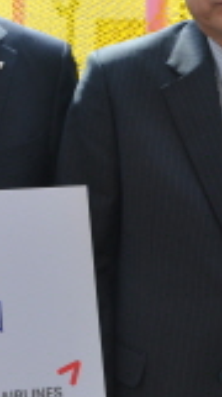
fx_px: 1356
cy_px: 191
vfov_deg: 16.7
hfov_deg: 9.2
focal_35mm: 129
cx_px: -64
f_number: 6.3
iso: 200
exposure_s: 1/160
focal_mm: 24
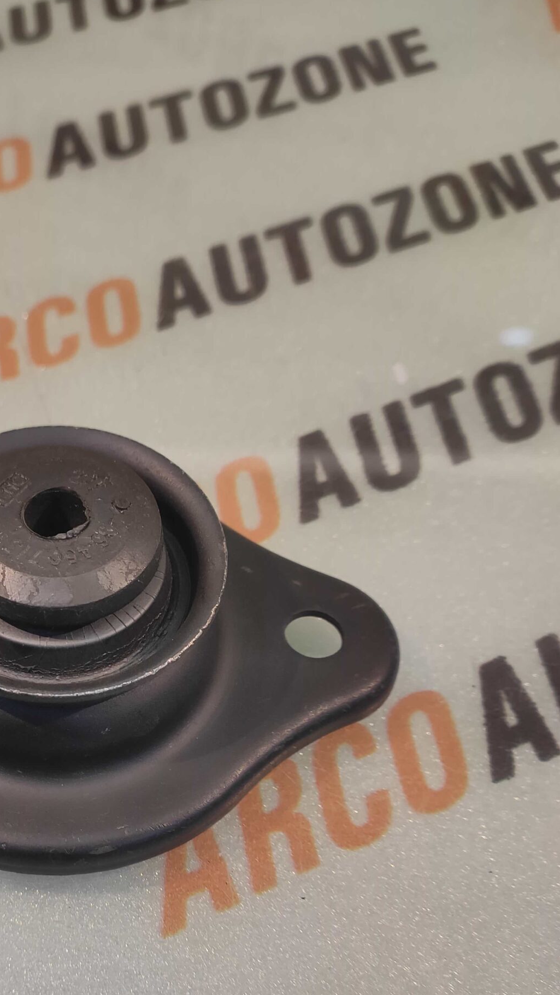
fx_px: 686
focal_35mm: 26
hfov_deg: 40.5
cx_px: 40
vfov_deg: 70.0
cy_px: 657
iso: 83
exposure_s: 1/33
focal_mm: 4.74
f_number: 1.79
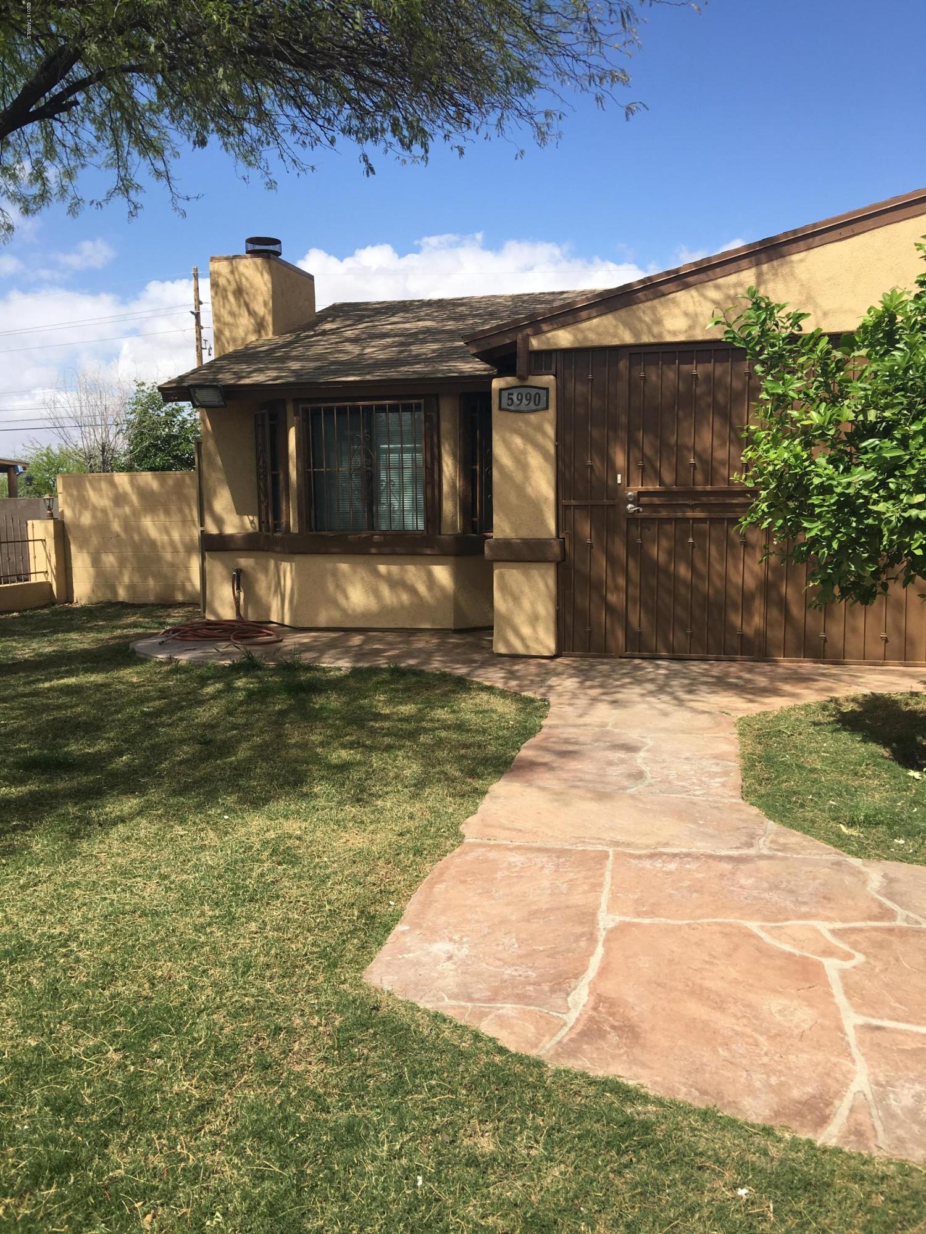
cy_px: 617
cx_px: 463
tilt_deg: -5.9
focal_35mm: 29
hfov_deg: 48.2
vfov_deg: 61.7
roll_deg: +0.1
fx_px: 1034
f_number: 2.2
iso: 25
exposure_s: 1/1374
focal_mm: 4.15
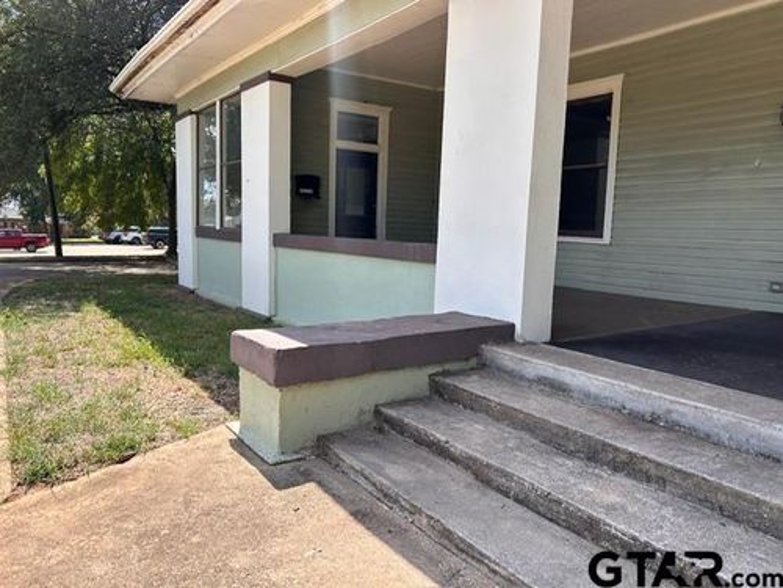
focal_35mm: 26
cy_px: 294
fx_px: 588
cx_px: 392
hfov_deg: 67.3
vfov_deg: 53.1
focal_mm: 5.7
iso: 50
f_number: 1.5
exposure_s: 1/1808
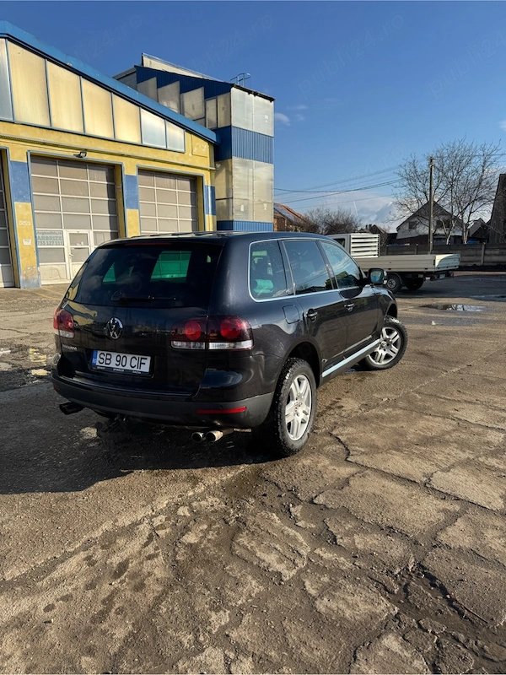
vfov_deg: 71.6
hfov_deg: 56.8
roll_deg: -0.3
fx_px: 468
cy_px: 338
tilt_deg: -10.2
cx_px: 253
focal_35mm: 24
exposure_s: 1/3597
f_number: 1.78
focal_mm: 6.76
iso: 80
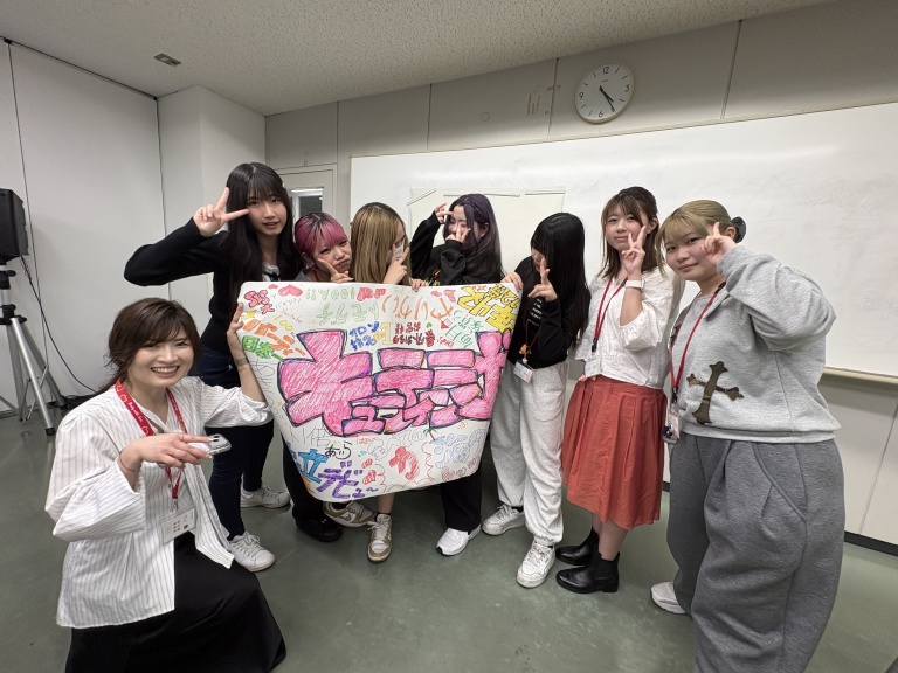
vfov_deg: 85.7
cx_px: 449
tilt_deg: -11.1
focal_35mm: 14
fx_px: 363
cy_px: 336
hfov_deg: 102.1
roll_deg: -3.1
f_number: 2.2
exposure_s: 1/99
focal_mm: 2.22
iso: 160
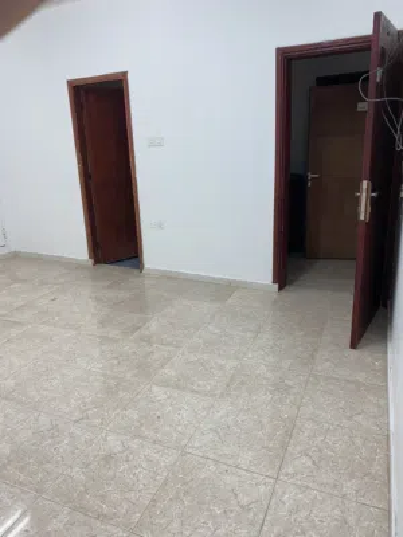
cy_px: 268
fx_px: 404
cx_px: 202
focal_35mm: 26
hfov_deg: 53.1
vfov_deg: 67.3
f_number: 1.8
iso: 100
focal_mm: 4.25
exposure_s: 1/50
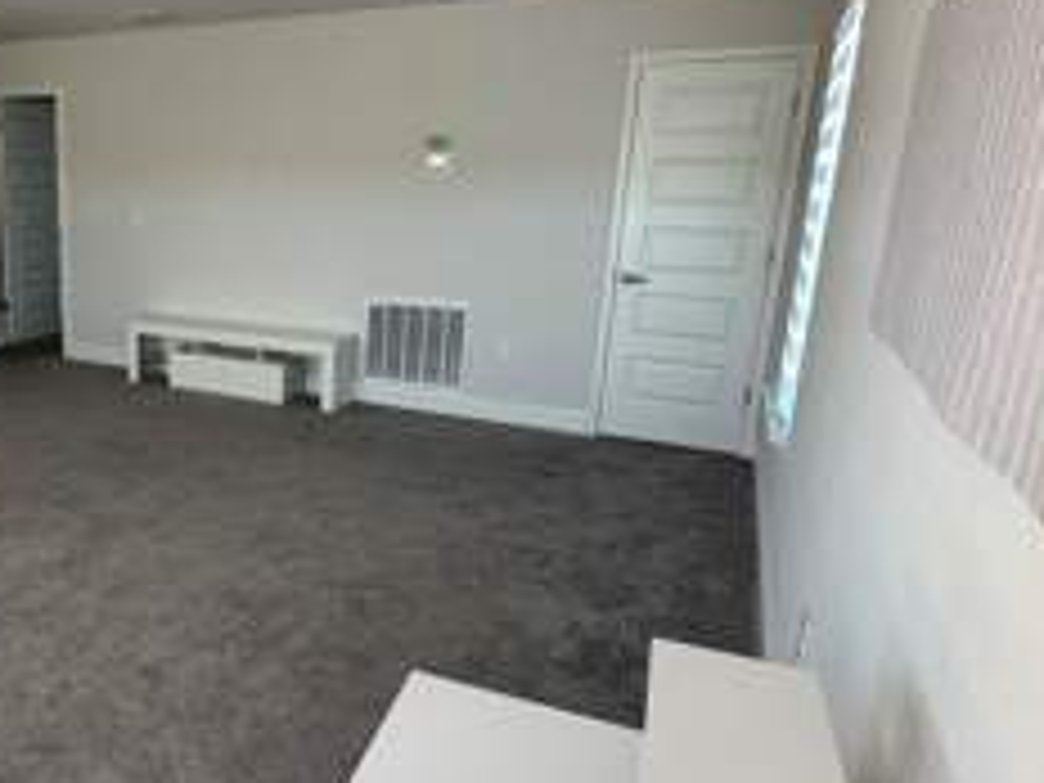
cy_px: 387
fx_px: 875
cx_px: 220
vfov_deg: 48.2
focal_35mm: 29
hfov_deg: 57.4
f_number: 2.2
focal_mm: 2.22
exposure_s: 1/120
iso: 160
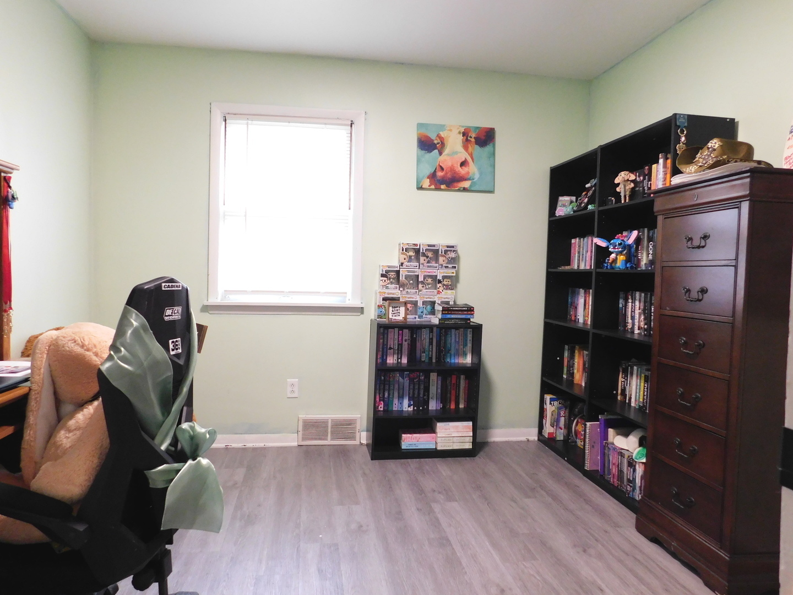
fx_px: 550
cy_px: 298
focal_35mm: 24
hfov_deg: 71.6
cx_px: 396
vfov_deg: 56.8
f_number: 3
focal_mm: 4.1
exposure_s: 1/25
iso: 400
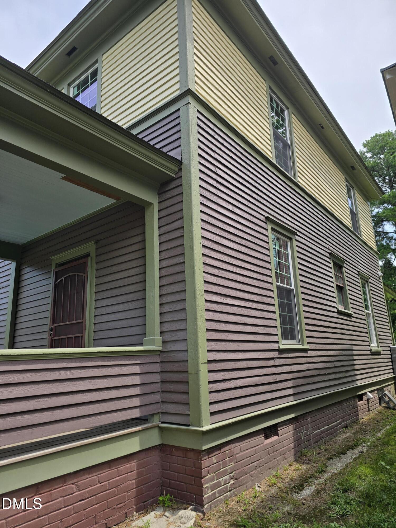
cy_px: 264
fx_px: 351
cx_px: 198
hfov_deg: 58.9
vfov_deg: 73.9
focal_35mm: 23
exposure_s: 1/688
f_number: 1.7
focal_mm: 6.3
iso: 12
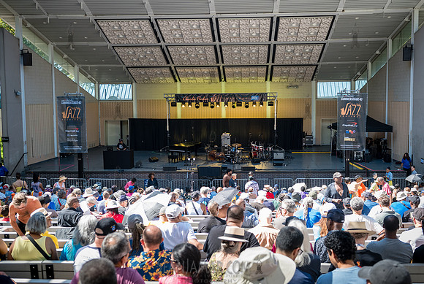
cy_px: 134
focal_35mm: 41
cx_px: 226
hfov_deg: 46.9
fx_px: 488
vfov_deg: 32.5
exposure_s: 1/1000
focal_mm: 38
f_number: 3.5
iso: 800
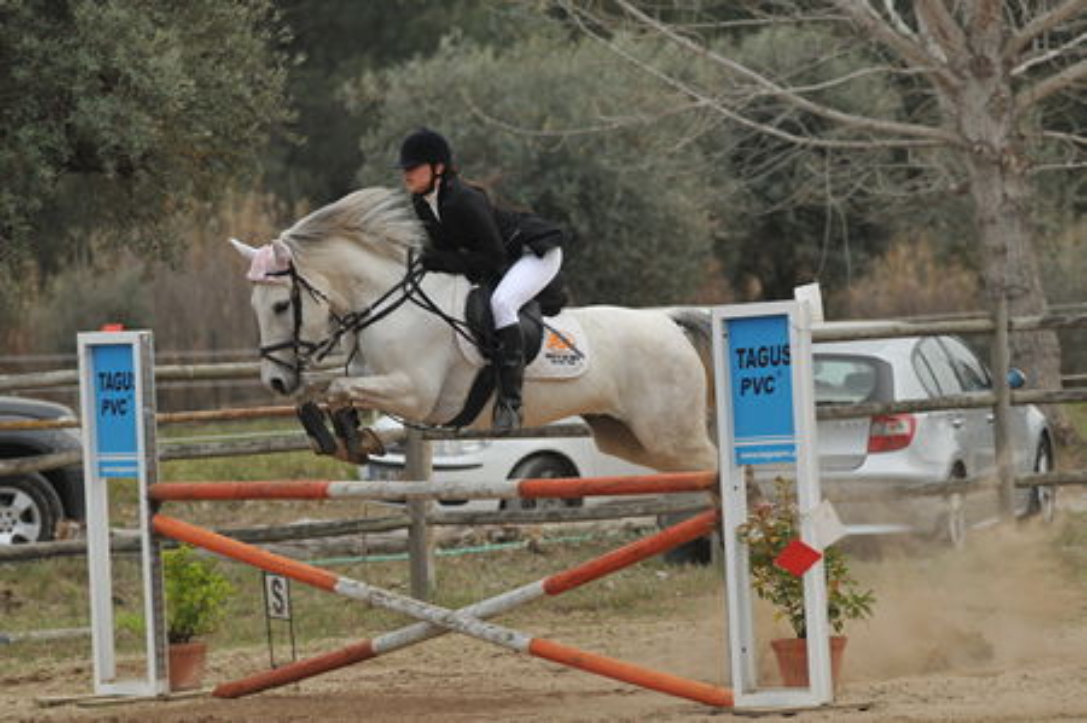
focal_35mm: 270
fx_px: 8144
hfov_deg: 7.6
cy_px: 362
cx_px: 544
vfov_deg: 5.1
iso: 500
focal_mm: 180
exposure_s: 1/800
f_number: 4
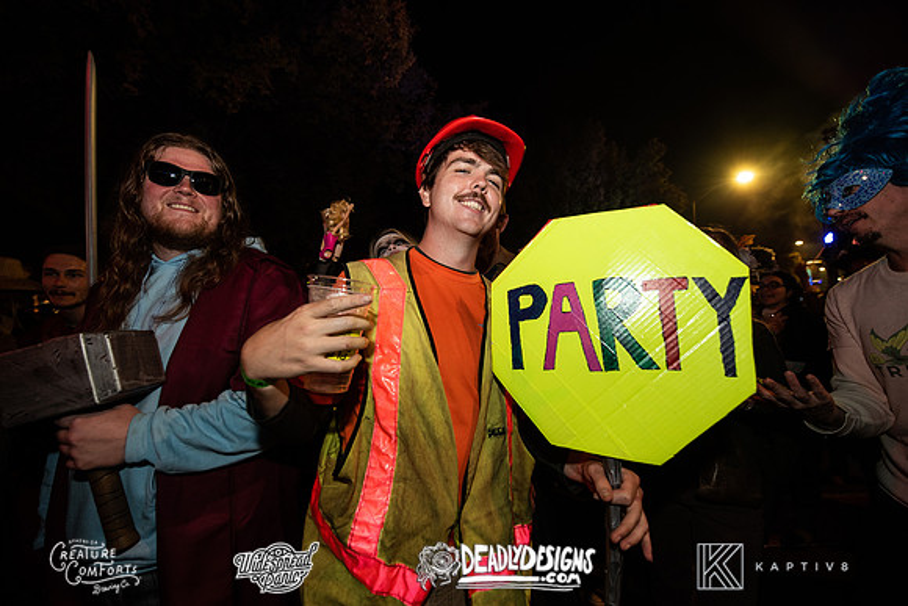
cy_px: 303
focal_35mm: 14
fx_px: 353
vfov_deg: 81.2
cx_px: 454
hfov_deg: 104.2
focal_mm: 14
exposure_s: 1/60
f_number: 3.5
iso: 2000
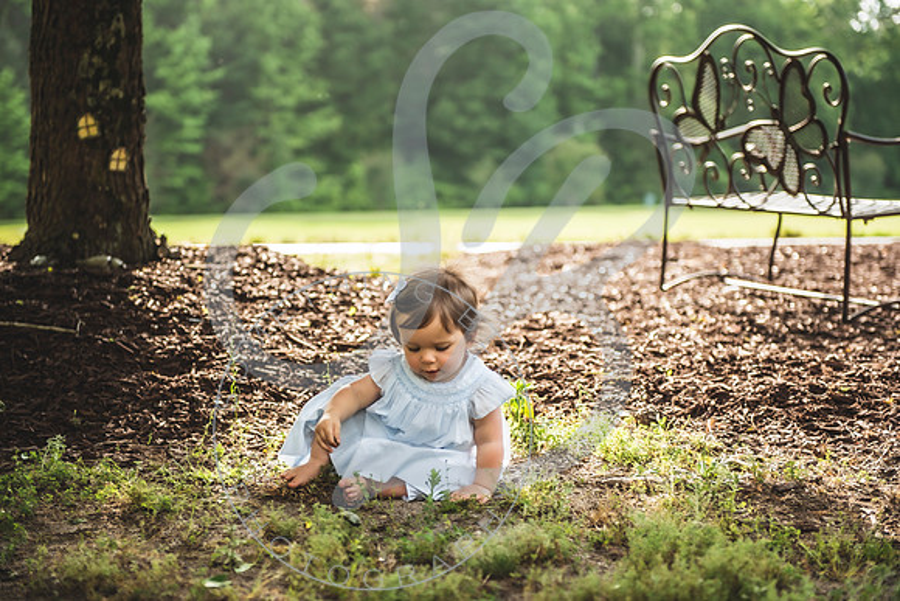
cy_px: 300
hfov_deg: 28.8
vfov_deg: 19.5
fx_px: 1750
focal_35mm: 70
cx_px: 450
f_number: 2.8
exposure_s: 1/200
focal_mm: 70
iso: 100
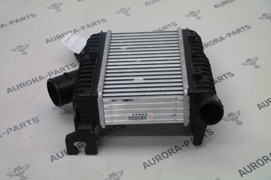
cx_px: 136
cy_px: 90
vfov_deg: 19.7
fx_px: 519
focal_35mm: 69
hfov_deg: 29.2
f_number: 5.6
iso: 400
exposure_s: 1/80
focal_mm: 45
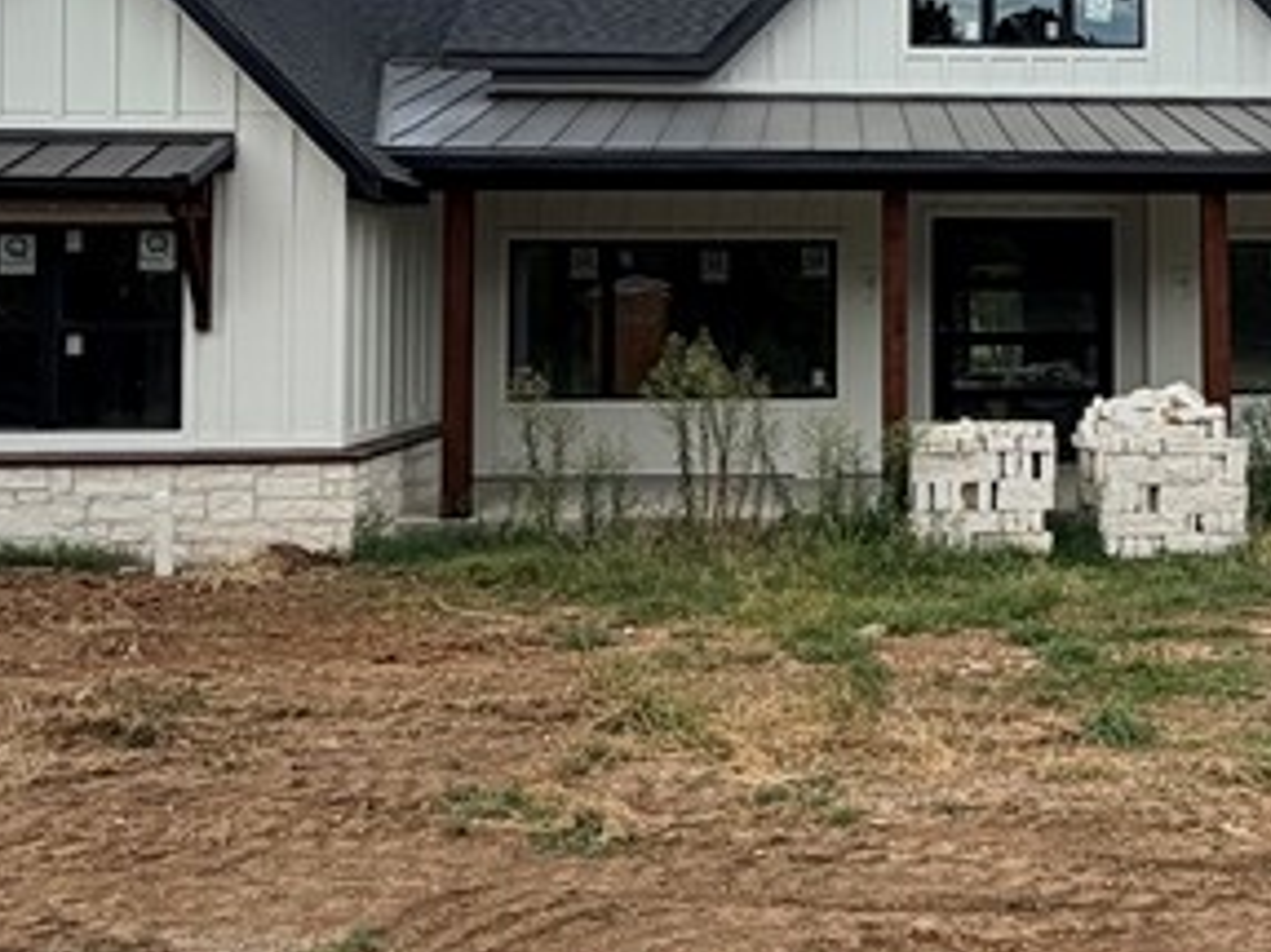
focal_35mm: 50
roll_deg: +0.6
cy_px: 239
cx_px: 1063
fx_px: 1835
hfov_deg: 36.5
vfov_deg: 28.7
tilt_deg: +1.9
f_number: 2.2
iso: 25
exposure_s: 1/770
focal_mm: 2.22
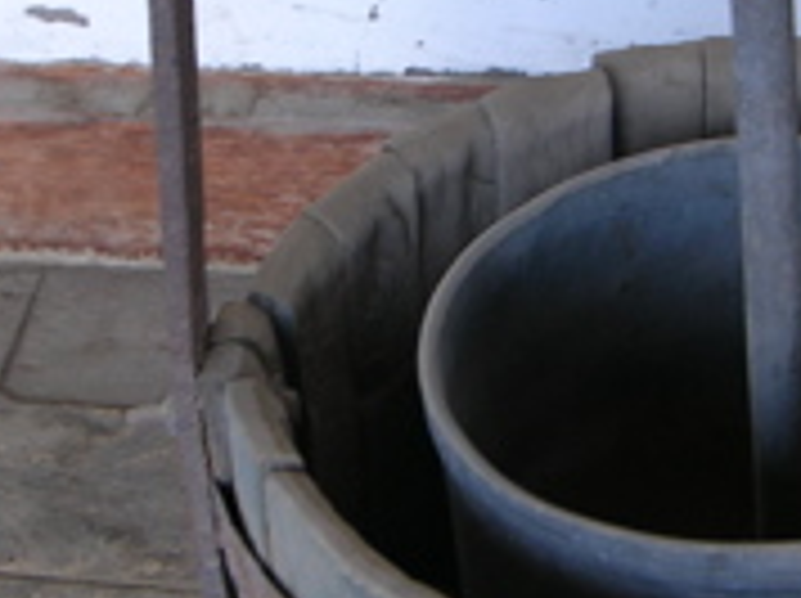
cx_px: 436
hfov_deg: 15.7
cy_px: 292
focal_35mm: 126
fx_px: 2912
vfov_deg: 11.7
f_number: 2.8
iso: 50
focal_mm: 8.9
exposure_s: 1/16.9
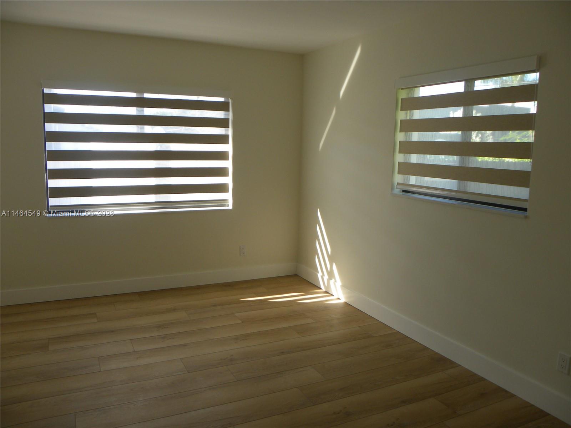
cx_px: 286
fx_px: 478
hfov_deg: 61.7
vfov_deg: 48.2
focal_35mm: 29
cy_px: 214
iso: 74
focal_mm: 5.2
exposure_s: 1/69.4
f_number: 2.8
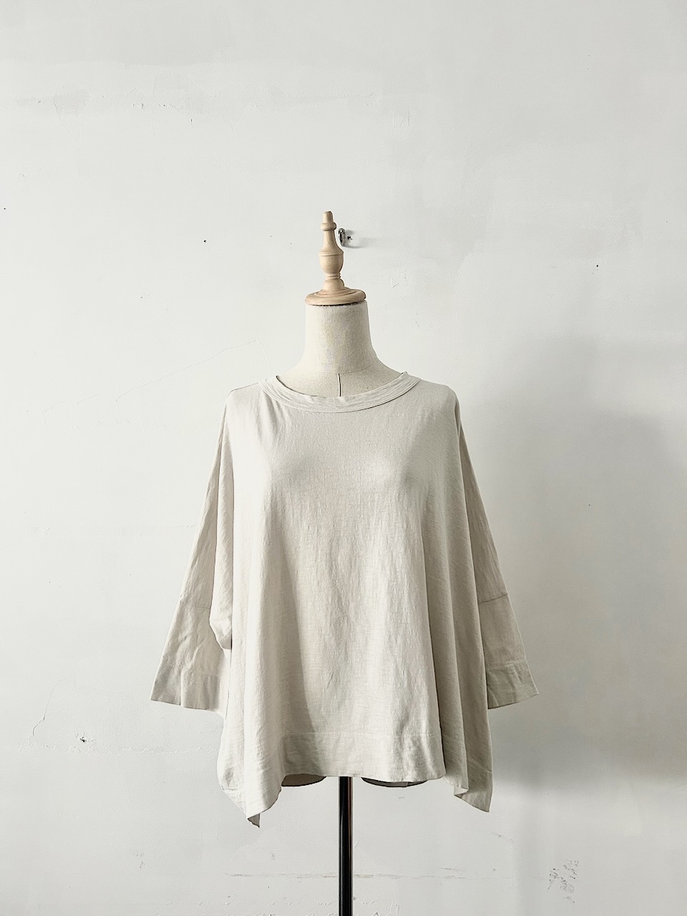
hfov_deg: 53.1
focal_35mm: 26
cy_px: 458
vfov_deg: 67.3
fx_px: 688
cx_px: 344
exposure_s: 1/60
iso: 200
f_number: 1.5
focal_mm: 5.7
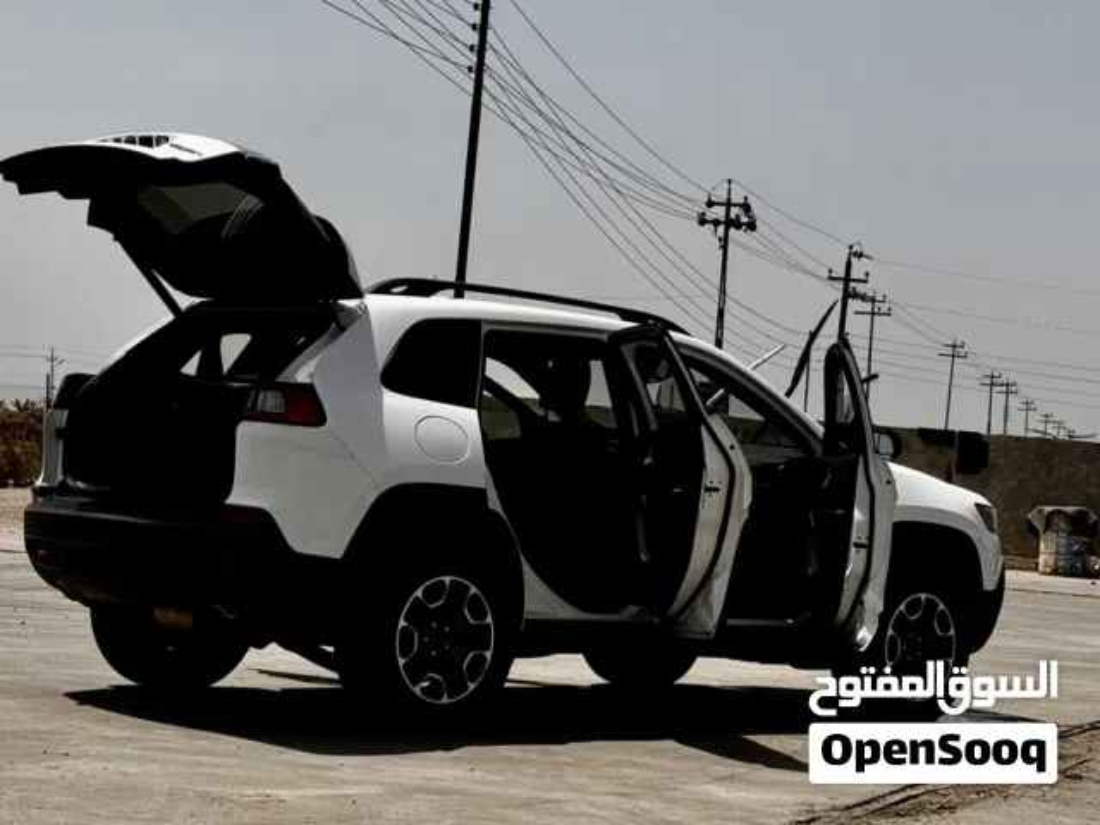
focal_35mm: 48
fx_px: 1525
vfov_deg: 30.3
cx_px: 550
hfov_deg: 39.7
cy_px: 412
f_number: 1.78
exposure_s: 1/9009
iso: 64
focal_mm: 6.76
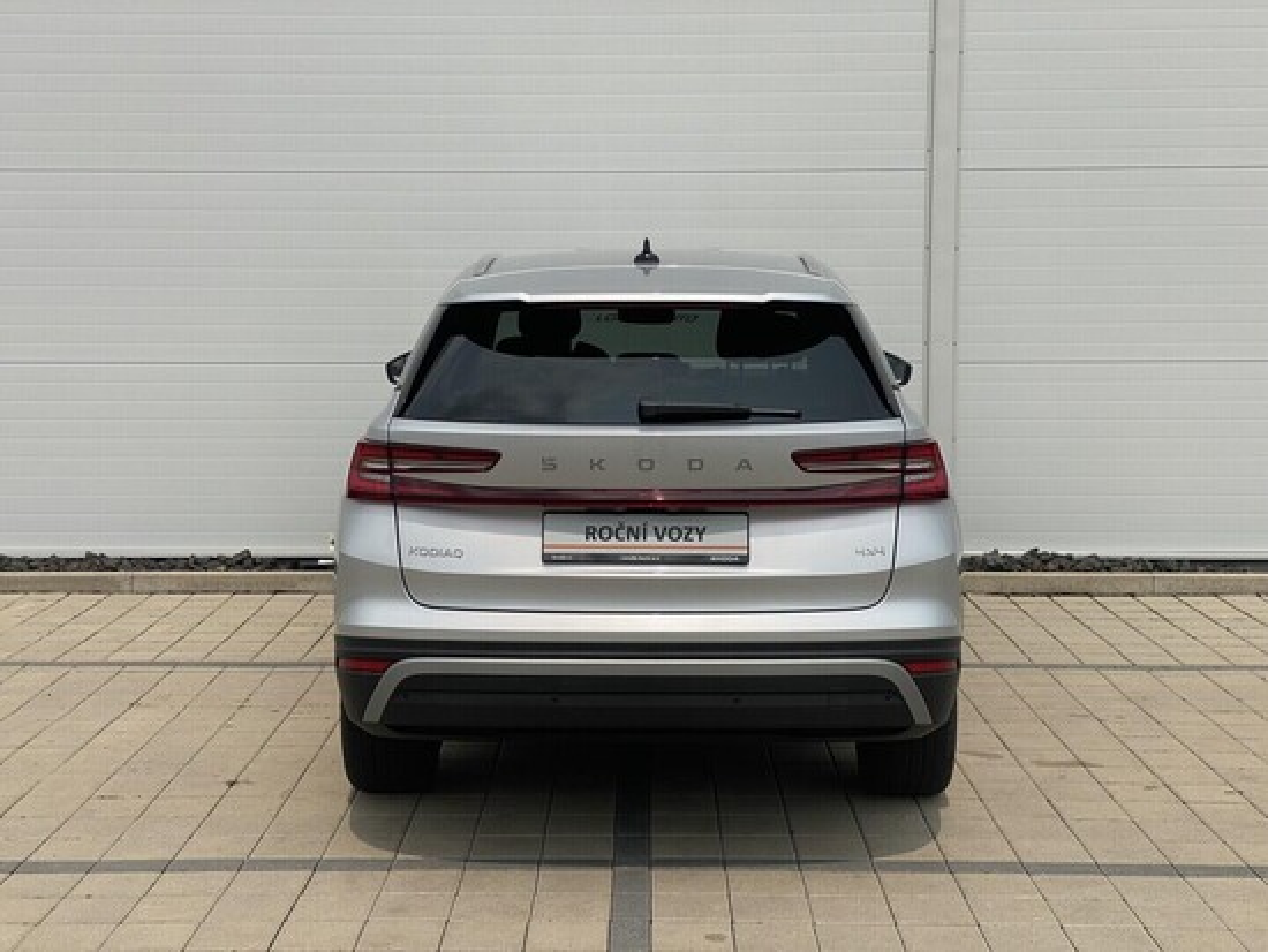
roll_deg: -0.8
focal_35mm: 52
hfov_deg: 36.8
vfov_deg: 28.1
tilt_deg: -5.1
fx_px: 1906
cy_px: 476
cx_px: 634
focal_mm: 6
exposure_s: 1/2398
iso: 20
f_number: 2
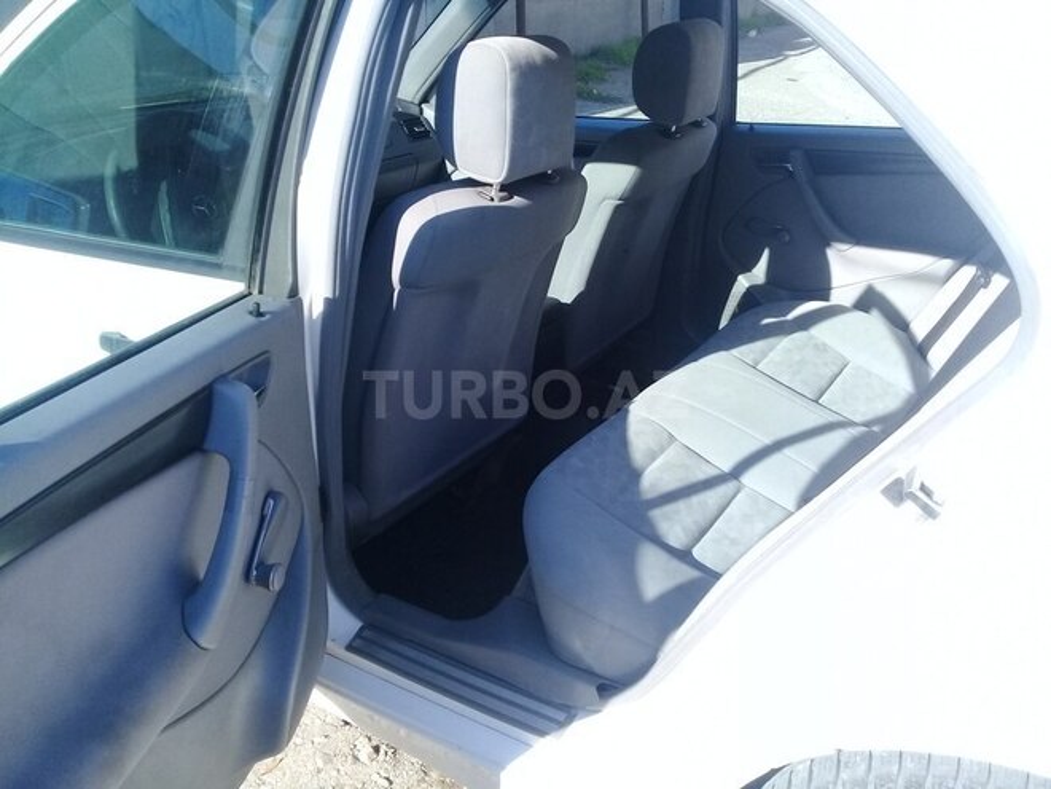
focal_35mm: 31
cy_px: 394
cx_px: 526
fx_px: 941
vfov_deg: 45.4
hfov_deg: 58.4
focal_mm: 3.3
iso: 50
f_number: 2.2
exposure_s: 1/400
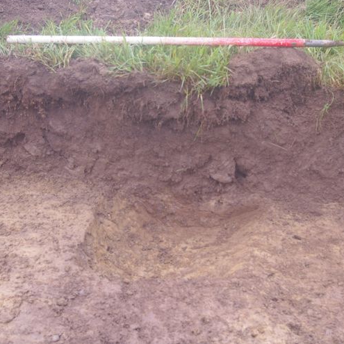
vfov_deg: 27.0
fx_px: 716
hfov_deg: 27.0
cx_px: 203
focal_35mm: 64
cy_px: 171
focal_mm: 33
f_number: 5.6
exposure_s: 1/90
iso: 400
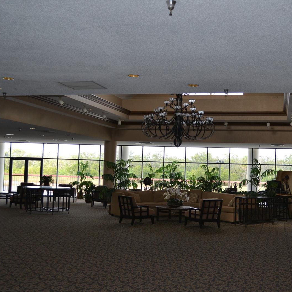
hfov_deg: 36.6
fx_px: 439
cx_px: 181
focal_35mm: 46
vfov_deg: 36.8
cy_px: 146
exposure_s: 1/125
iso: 360
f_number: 4
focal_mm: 24
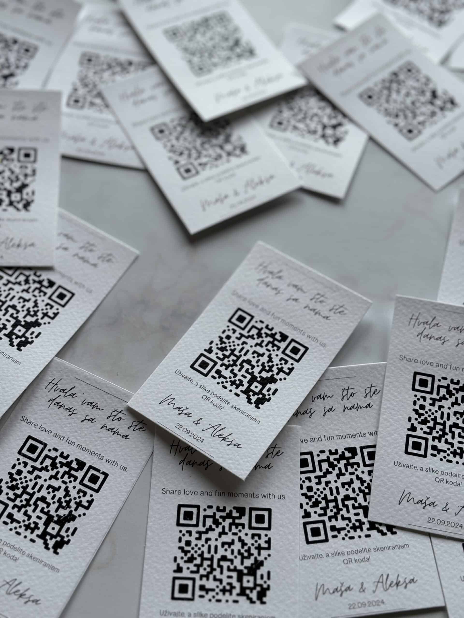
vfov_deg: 36.8
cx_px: 232
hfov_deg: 28.0
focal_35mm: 52
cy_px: 309
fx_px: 929
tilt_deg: -60.7
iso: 32
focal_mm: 5.96
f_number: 1.6
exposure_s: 1/441
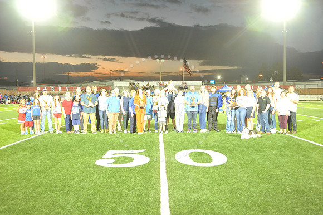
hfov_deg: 55.8
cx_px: 162
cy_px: 108
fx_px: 305
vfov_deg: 38.8
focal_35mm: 34
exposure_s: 1/60
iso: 2500
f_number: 5.6
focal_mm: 34
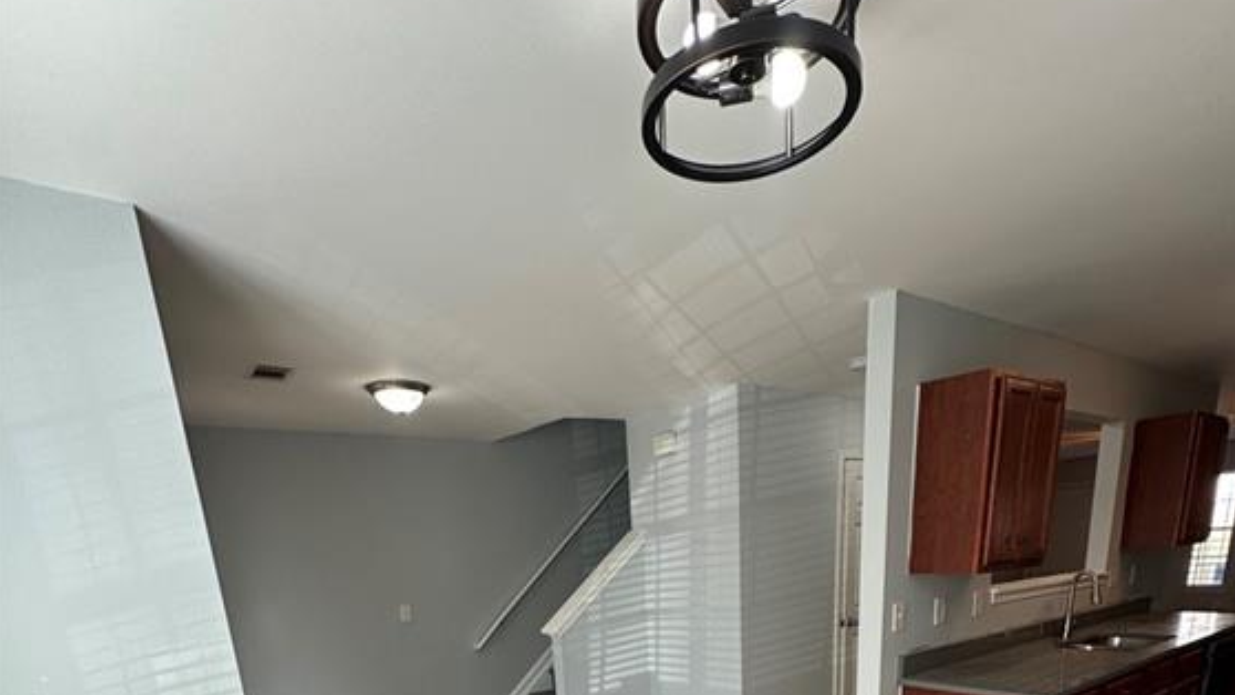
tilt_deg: -17.0
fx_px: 688
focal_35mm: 21
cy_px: 746
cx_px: 633
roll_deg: +2.4
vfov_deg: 43.1
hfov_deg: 83.8
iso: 100
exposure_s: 1/99
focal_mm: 2.22
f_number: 2.2
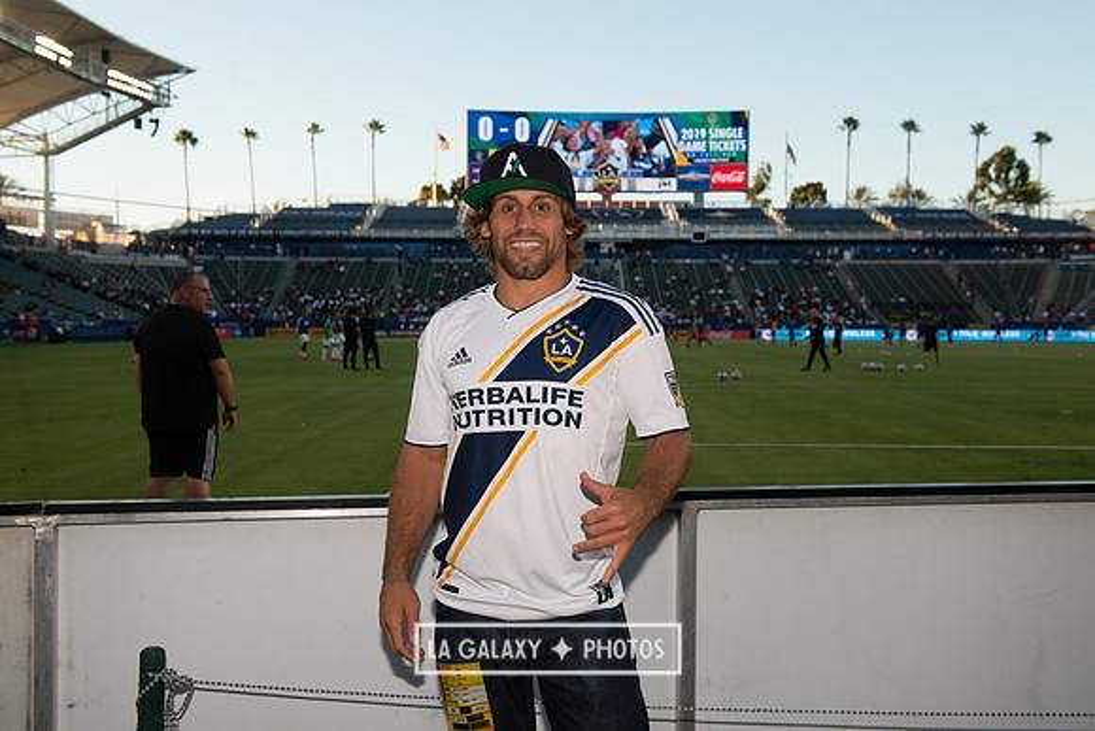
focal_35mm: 40
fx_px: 1217
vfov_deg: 33.4
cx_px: 548
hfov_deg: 48.4
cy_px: 366
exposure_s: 1/640
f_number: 7.1
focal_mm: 40
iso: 800
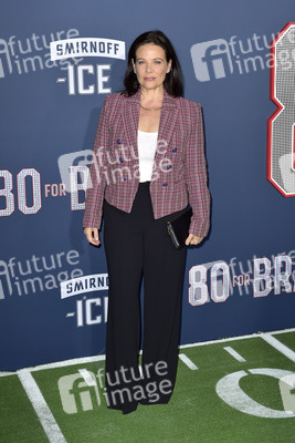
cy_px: 222
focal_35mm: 58
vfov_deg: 34.5
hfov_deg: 23.4
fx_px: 712
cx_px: 148
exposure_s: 1/250
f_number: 6.3
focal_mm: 58
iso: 400
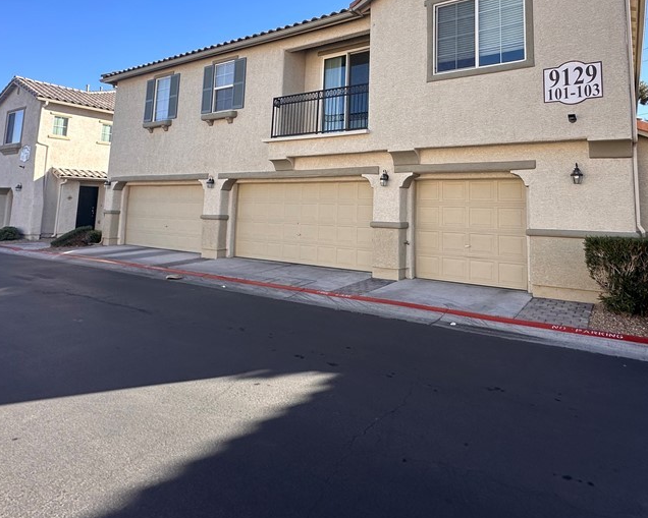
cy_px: 158
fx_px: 422
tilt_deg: +7.5
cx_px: 382
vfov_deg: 61.0
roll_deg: -1.0
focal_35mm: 22
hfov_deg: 74.4
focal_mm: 2.22
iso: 40
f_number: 2.2
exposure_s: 1/729
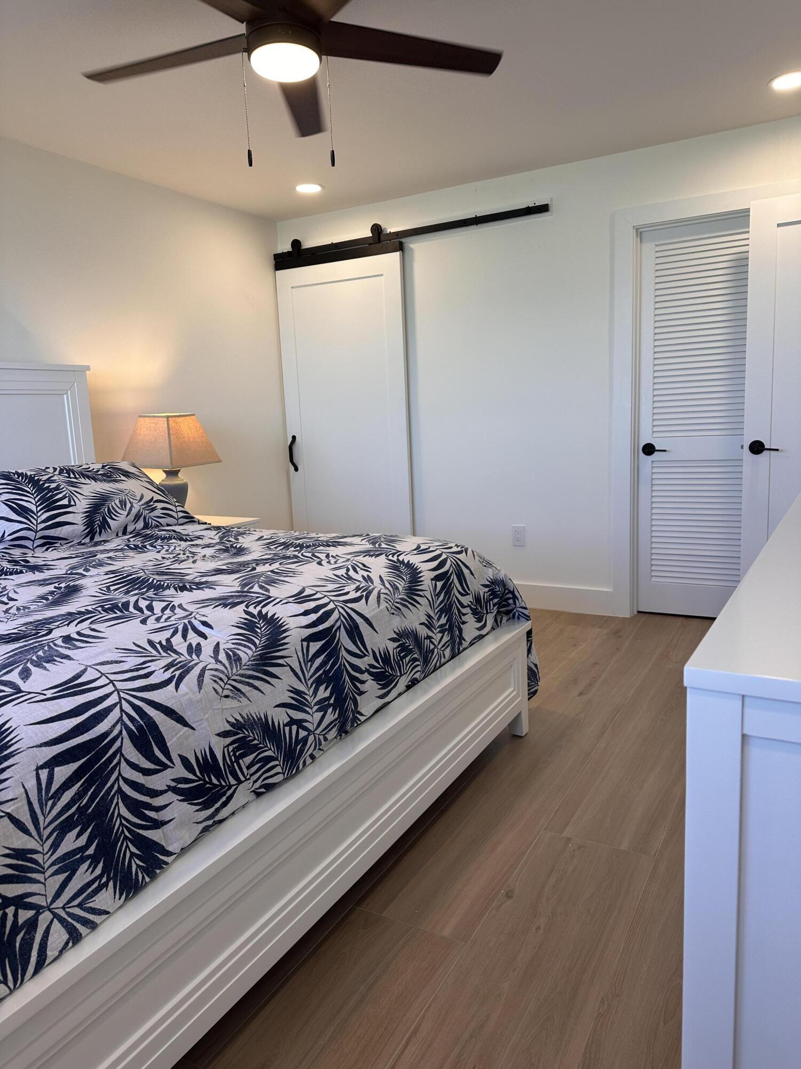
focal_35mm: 24
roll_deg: +2.7
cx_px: 400
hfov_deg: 56.8
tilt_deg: -8.4
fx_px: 740
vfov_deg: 71.6
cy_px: 534
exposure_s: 1/120
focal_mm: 6.86
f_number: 1.78
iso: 64
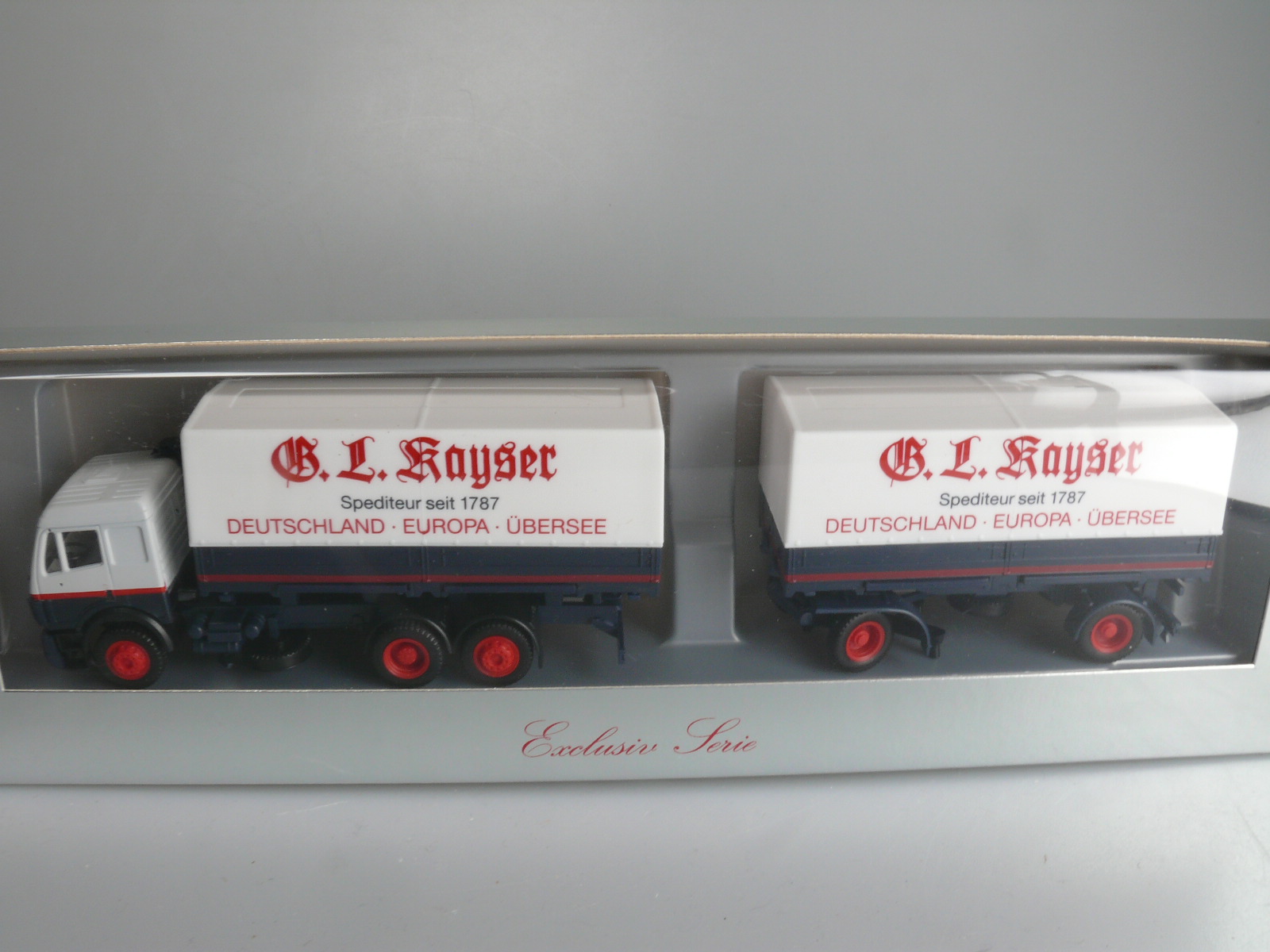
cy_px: 476
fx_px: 1284
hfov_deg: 52.6
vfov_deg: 40.7
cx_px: 635
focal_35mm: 35
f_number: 11
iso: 100
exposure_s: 1/10
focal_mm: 7.4
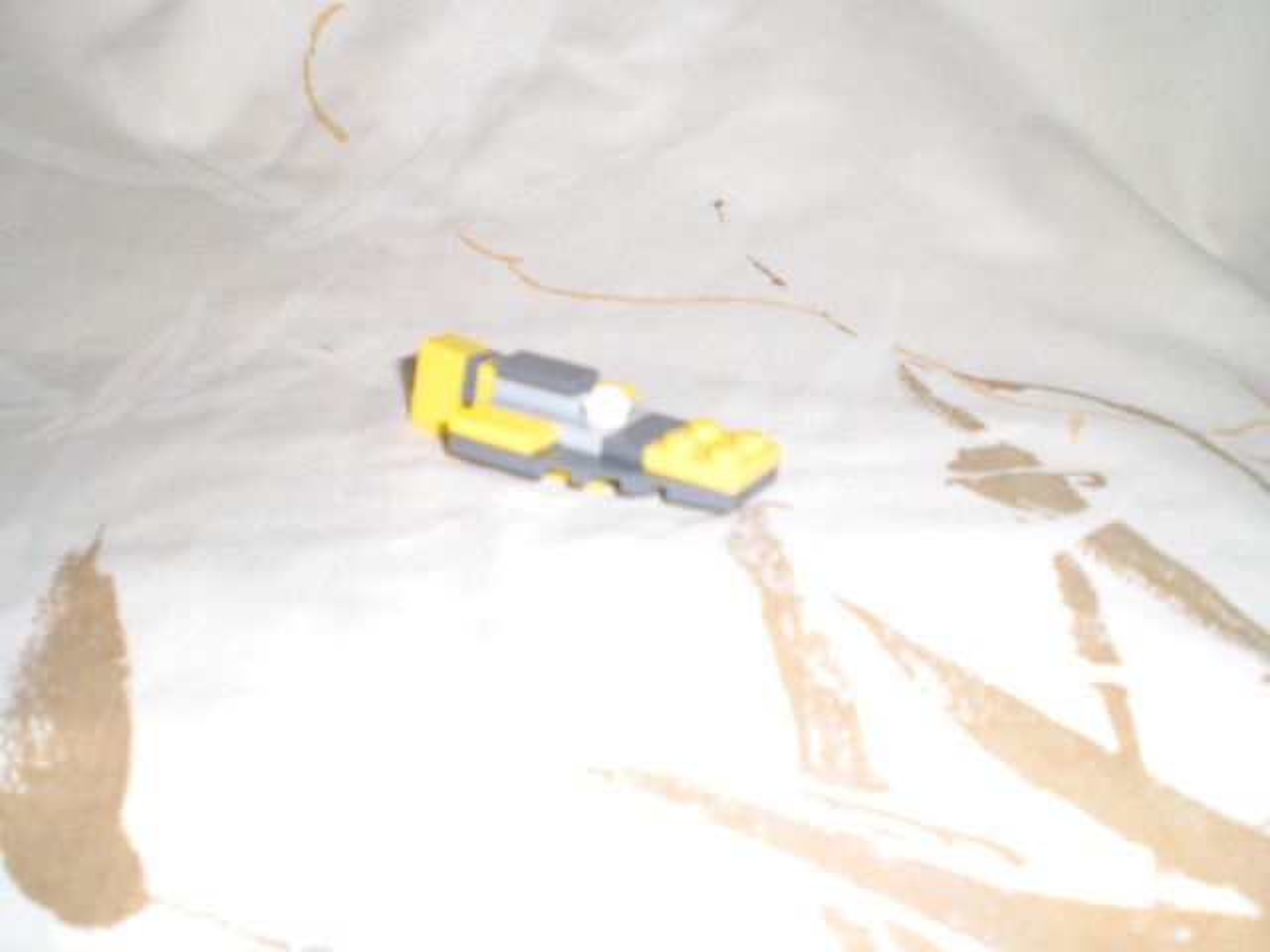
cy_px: 476
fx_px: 1394
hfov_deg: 49.0
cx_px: 635
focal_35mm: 38
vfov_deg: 37.7
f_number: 3.1
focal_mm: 6.3
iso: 200
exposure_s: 1/60
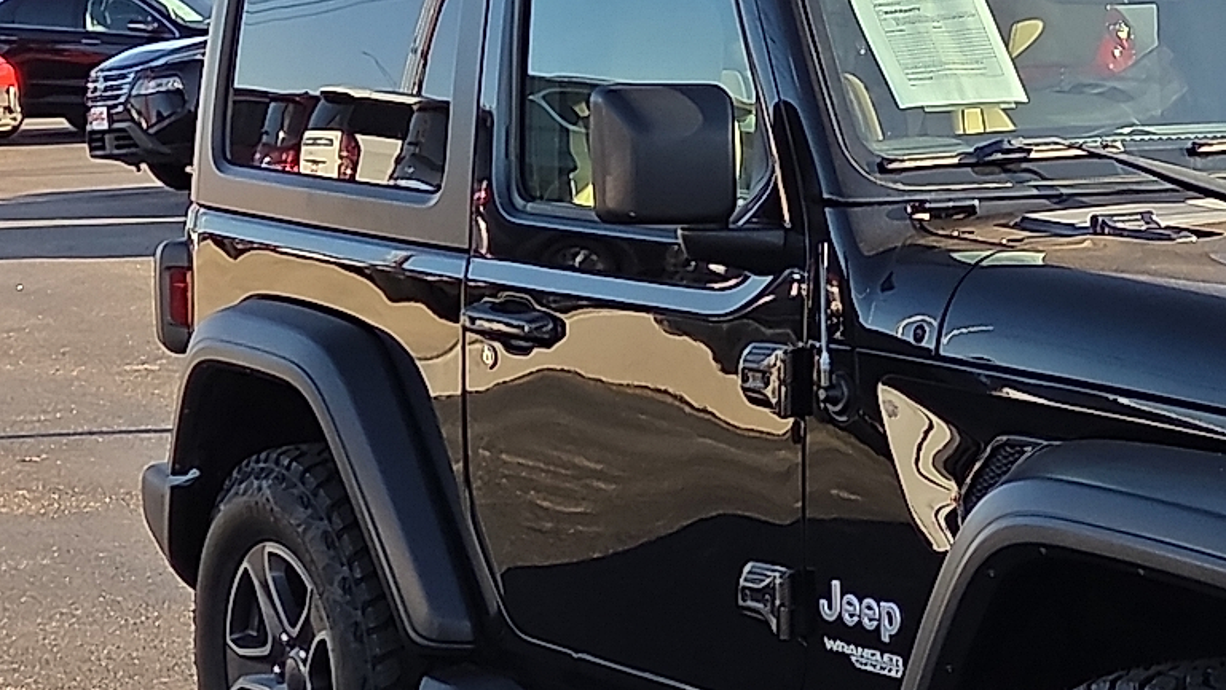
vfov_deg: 11.9
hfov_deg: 20.3
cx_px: 1210
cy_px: 491
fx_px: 3317
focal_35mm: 102
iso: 25
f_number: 1.8
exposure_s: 1/909
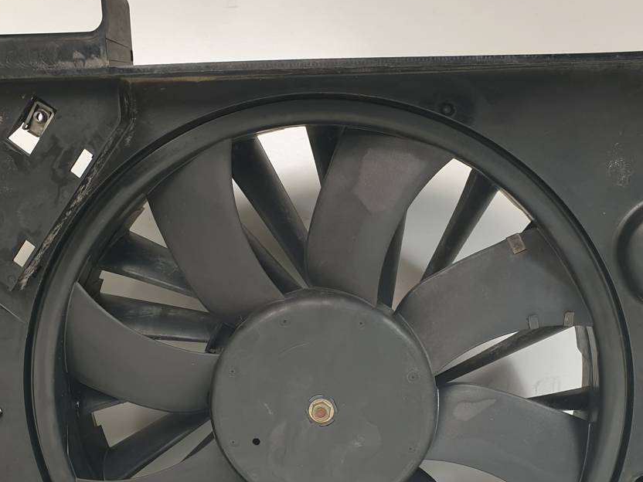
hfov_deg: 42.1
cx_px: 334
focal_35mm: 45
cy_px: 368
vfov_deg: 31.5
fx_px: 836
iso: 50
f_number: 2.4
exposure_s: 1/50
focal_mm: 4.3
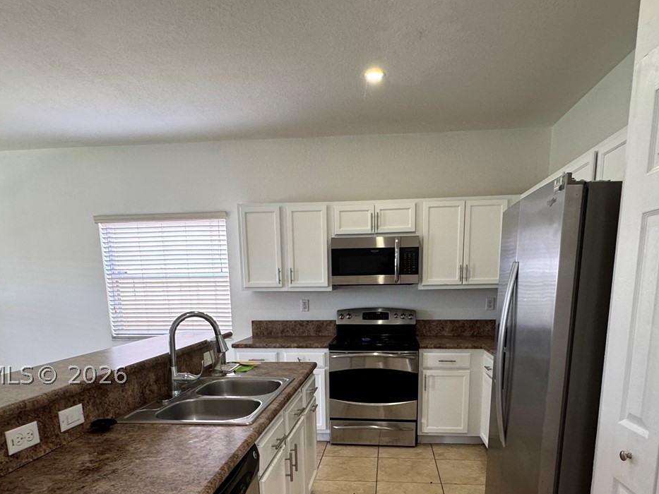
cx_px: 344
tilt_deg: -11.2
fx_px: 457
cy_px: 375
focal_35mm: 24
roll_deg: +0.7
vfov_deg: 54.0
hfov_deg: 71.6
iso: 160
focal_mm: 2.22
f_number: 2.2
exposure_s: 1/60
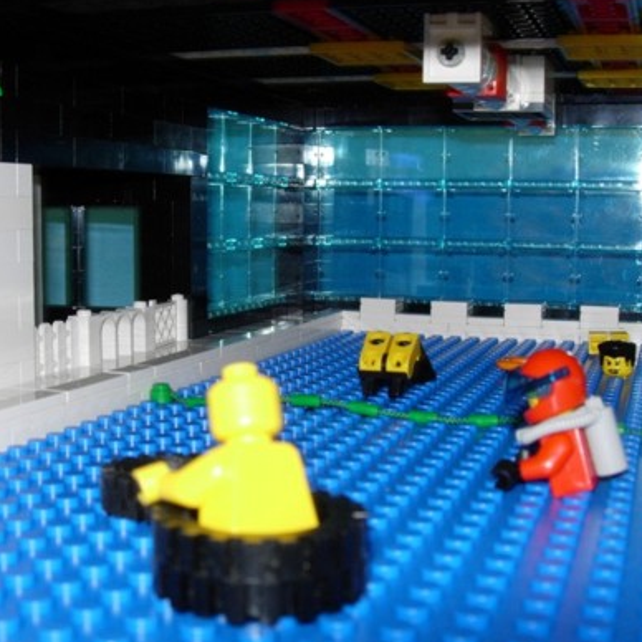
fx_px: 1091
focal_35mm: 52
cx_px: 304
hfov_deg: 32.8
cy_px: 351
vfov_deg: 32.8
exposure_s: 1
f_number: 4.8
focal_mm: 7.8
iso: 79
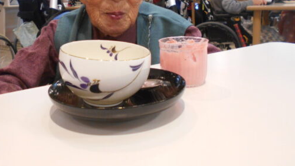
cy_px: 38
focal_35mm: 34
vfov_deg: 33.8
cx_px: 133
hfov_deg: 57.9
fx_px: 266
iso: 280
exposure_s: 1/30
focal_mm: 4.6
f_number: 3.2
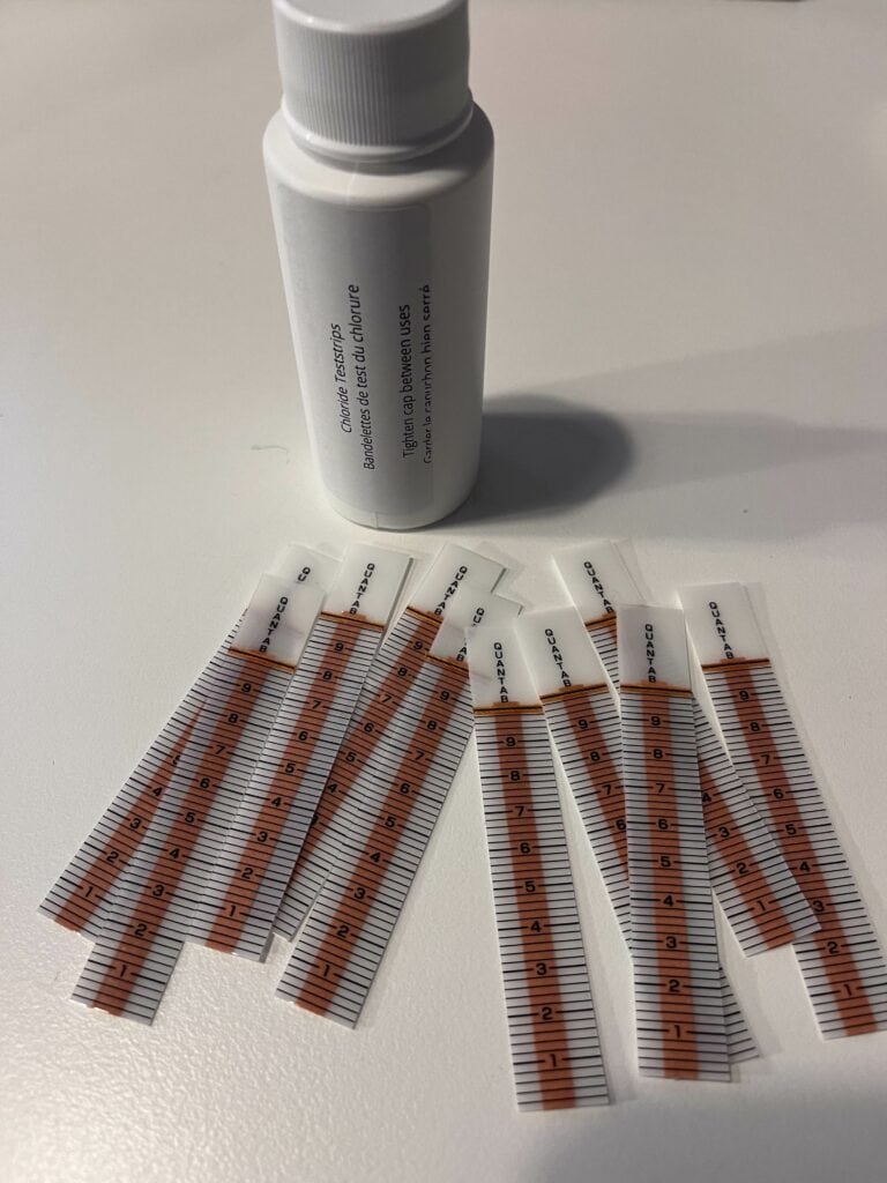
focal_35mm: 26
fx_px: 888
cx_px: 444
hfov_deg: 53.1
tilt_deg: -54.8
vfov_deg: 67.3
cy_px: 592
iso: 125
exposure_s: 1/59
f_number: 1.6
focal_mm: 5.1
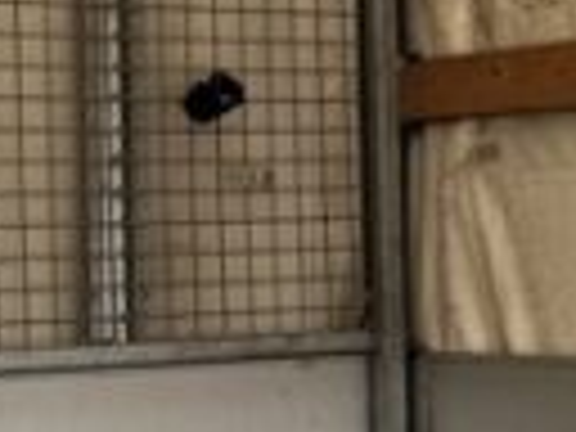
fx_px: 2596
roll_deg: +0.3
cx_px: 544
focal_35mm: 156
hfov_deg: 12.5
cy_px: 112
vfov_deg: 9.5
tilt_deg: +2.3
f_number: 1.6
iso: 32
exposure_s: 1/133
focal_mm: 5.1
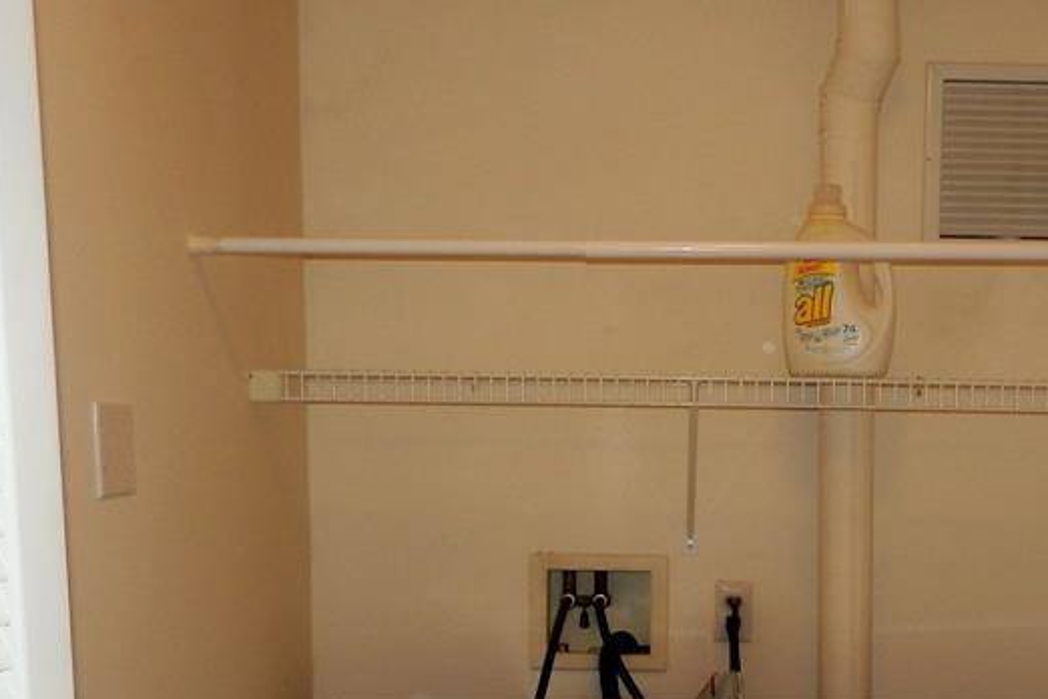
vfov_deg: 26.5
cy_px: 643
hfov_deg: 39.7
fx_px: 1426
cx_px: 731
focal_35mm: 49
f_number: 3
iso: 200
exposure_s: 1/30
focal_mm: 4.2
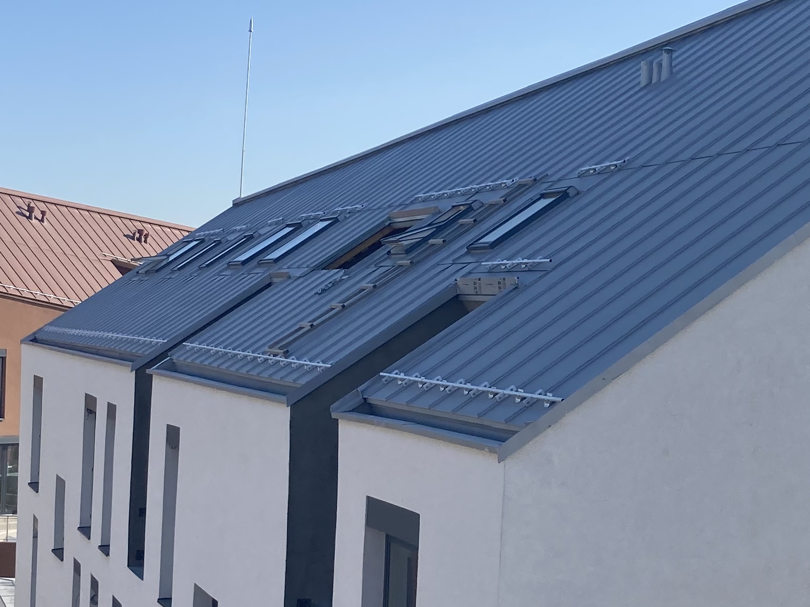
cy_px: 364
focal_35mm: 73
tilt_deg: -1.3
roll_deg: -2.4
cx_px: 487
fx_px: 1708
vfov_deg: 20.1
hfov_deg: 26.6
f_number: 1.8
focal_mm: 3.99
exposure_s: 1/2088
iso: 20
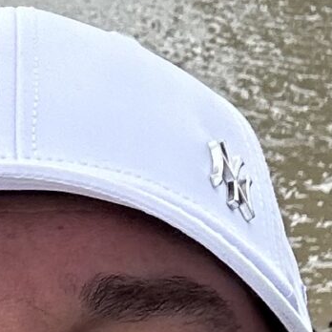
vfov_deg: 8.9
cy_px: -41
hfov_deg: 8.9
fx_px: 2116
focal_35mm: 195
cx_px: -73
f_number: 1.9
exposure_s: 1/338
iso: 25
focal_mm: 2.69
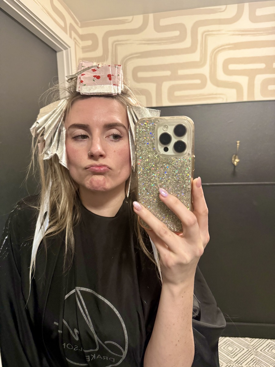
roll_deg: +1.8
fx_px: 254
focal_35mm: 24
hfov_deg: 56.8
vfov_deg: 71.6
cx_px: 138
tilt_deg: -8.2
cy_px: 184
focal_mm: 6.76
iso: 640
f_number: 1.78
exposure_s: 1/60
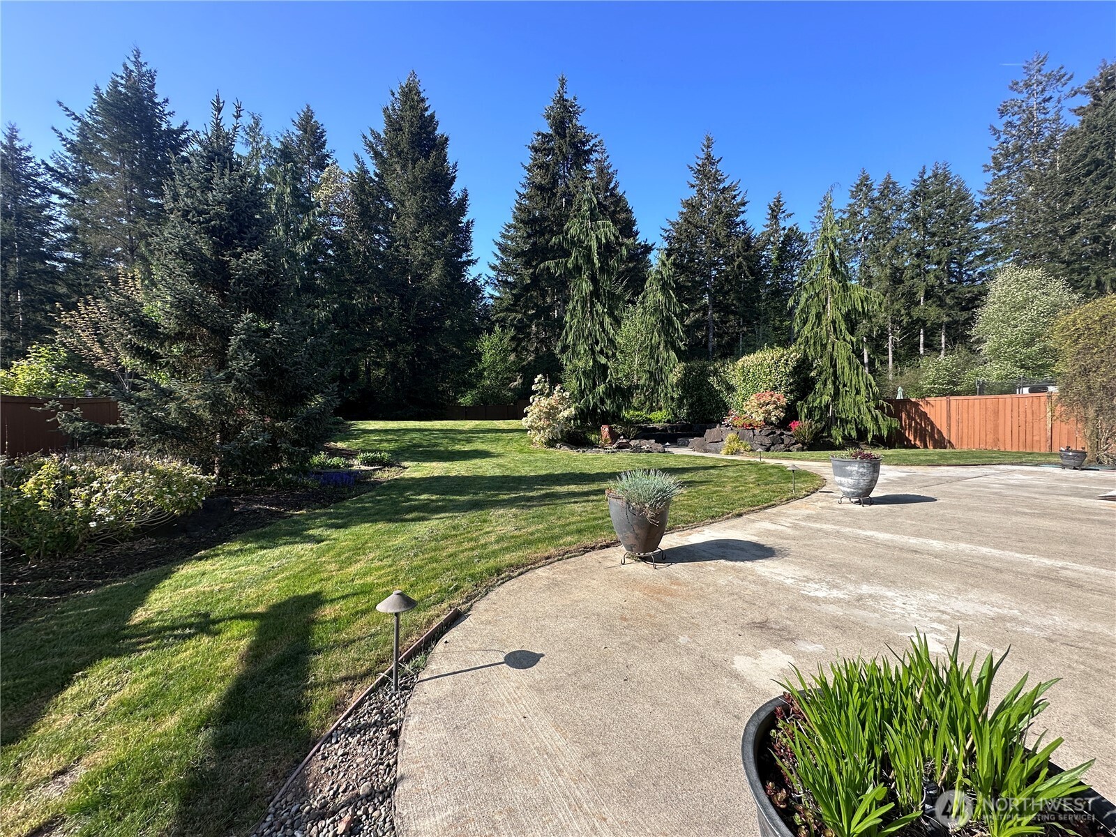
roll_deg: +0.4
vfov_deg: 85.7
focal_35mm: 14
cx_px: 558
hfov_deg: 102.1
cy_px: 418
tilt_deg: -0.9
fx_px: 451
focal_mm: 2.22
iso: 40
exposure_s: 1/673
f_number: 2.2
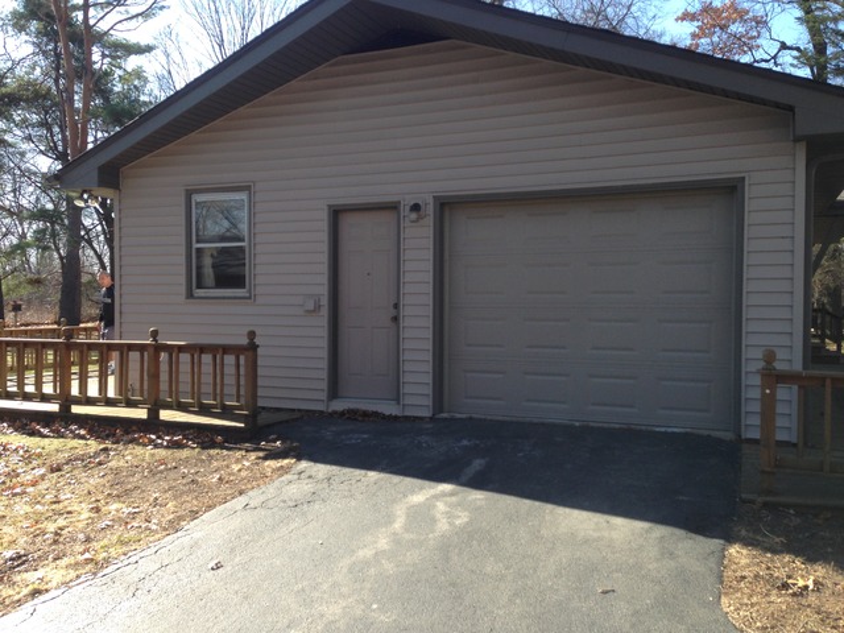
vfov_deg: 42.9
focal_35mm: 33
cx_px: 422
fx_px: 805
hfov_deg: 55.4
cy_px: 316
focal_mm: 4.12
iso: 50
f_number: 2.4
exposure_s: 1/417
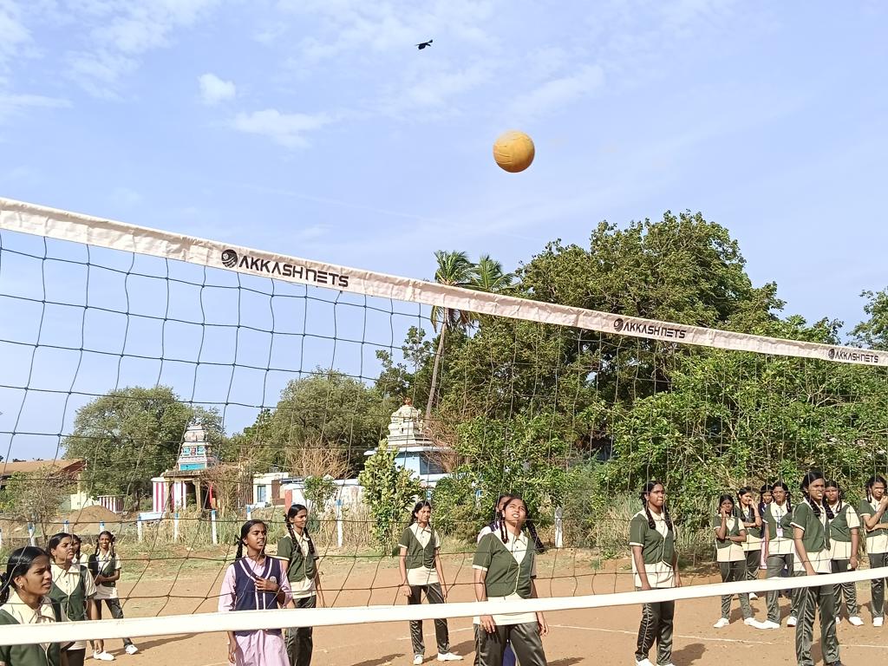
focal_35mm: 41
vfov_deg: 35.1
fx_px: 1052
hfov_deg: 45.8
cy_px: 333
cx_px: 444
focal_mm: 3.98
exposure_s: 1/535
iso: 64
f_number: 1.8
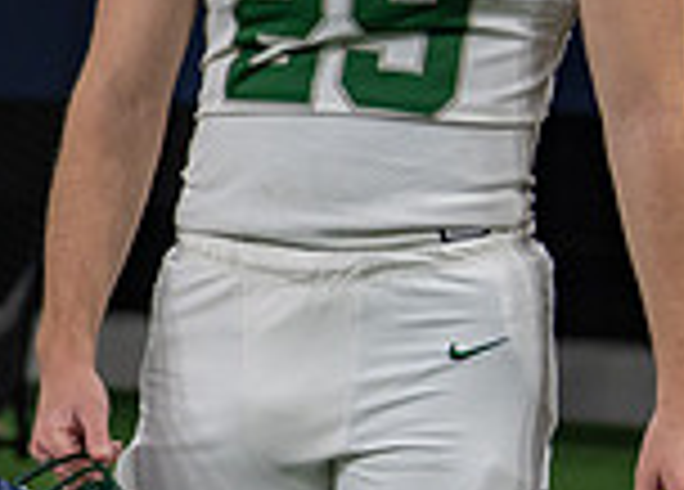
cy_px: 112
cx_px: -558
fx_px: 5427
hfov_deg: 7.0
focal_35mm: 279
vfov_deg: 5.2
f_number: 2.8
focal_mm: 70
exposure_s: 1/320
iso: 800
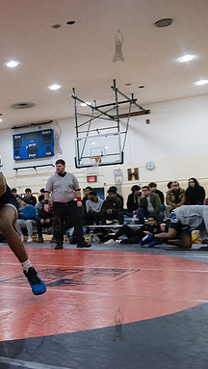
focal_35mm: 46
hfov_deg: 22.9
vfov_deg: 44.6
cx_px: -68
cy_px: 184
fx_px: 450
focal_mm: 29
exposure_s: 1/320
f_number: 3.2
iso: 8000
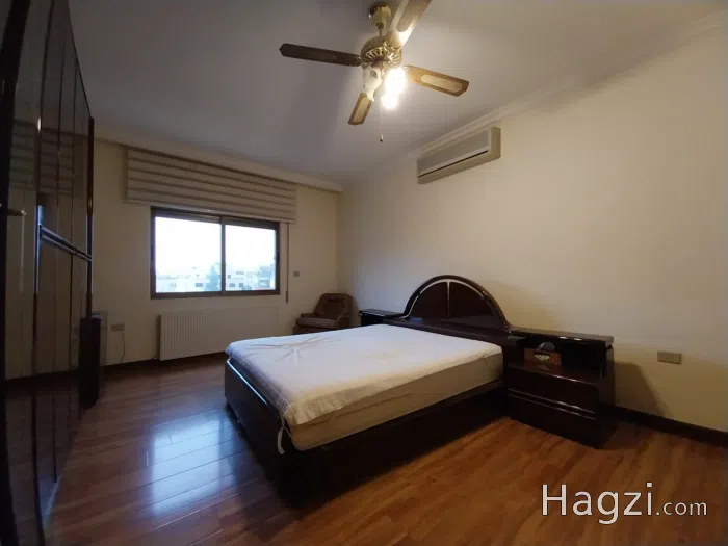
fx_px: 273
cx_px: 364
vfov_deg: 89.9
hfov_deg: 106.2
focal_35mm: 13
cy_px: 273
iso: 202
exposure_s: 1/50
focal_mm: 1.3
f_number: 2.2
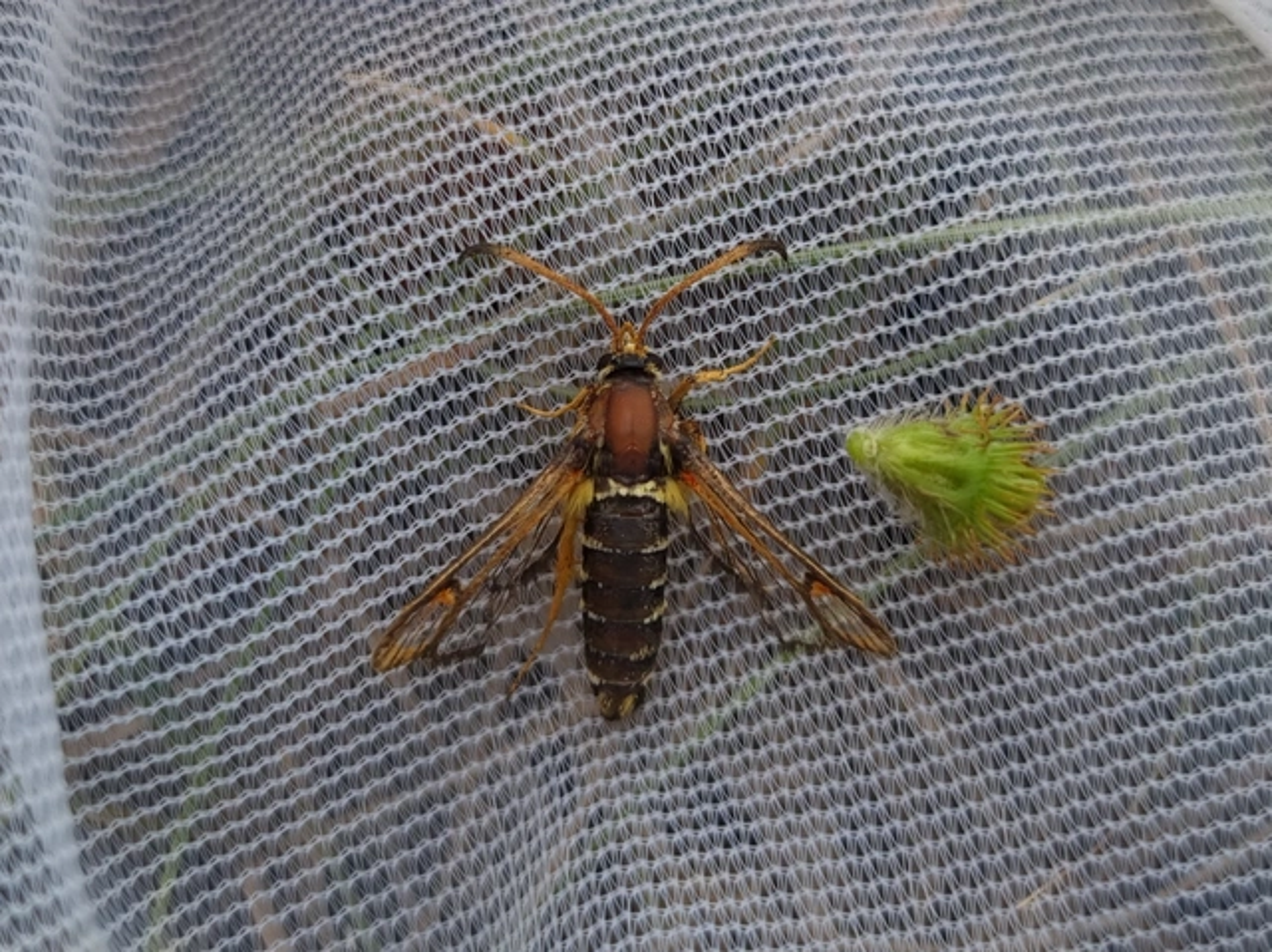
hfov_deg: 67.3
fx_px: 955
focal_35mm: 26
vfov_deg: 53.0
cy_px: 476
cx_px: 636
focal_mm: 5.4
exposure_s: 1/370
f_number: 1.8
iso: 50
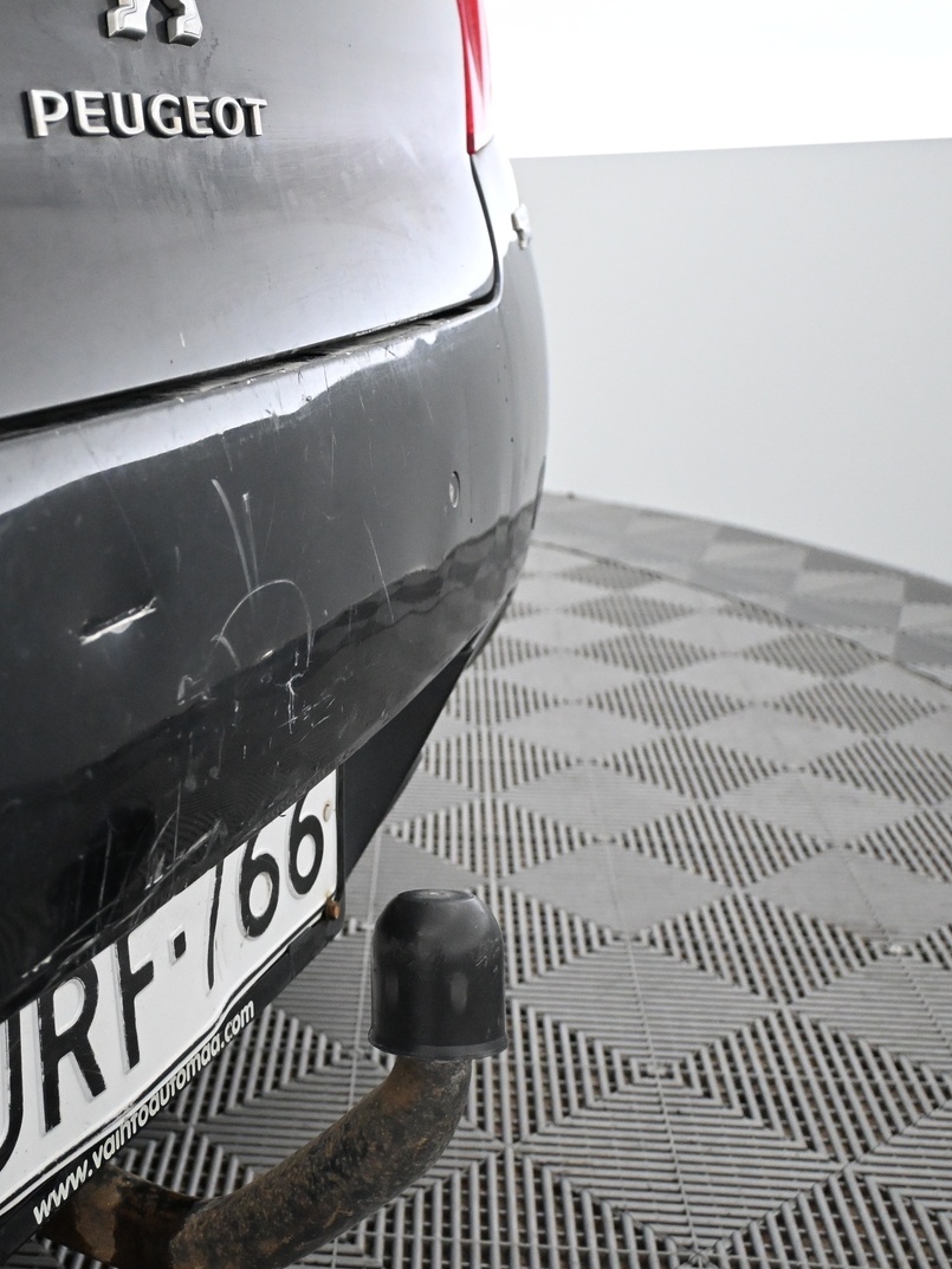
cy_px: 632
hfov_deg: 30.8
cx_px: 163
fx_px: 1676
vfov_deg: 41.5
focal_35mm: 46
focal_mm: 21
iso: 3200
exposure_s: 1/125
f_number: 4
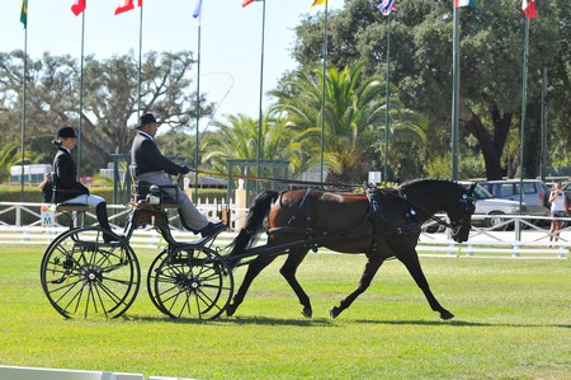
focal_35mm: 158
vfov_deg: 8.7
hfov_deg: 13.1
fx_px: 2495
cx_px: 286
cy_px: 190
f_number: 5
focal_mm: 105
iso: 320
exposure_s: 1/640
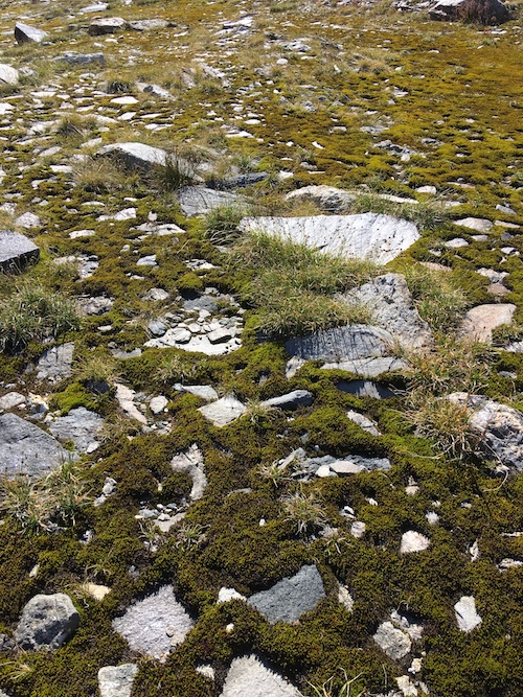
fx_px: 584
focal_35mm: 29
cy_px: 348
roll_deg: -0.1
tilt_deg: -34.5
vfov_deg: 61.7
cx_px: 262
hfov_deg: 48.2
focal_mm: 4.15
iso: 25
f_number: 2.2
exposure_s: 1/1026
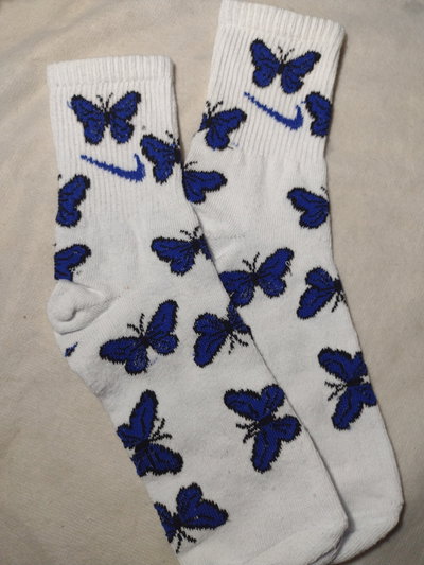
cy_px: 282
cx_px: 212
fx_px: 441
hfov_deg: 51.4
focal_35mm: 27
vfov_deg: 65.3
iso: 218
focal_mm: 4.71
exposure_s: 1/50
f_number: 1.7
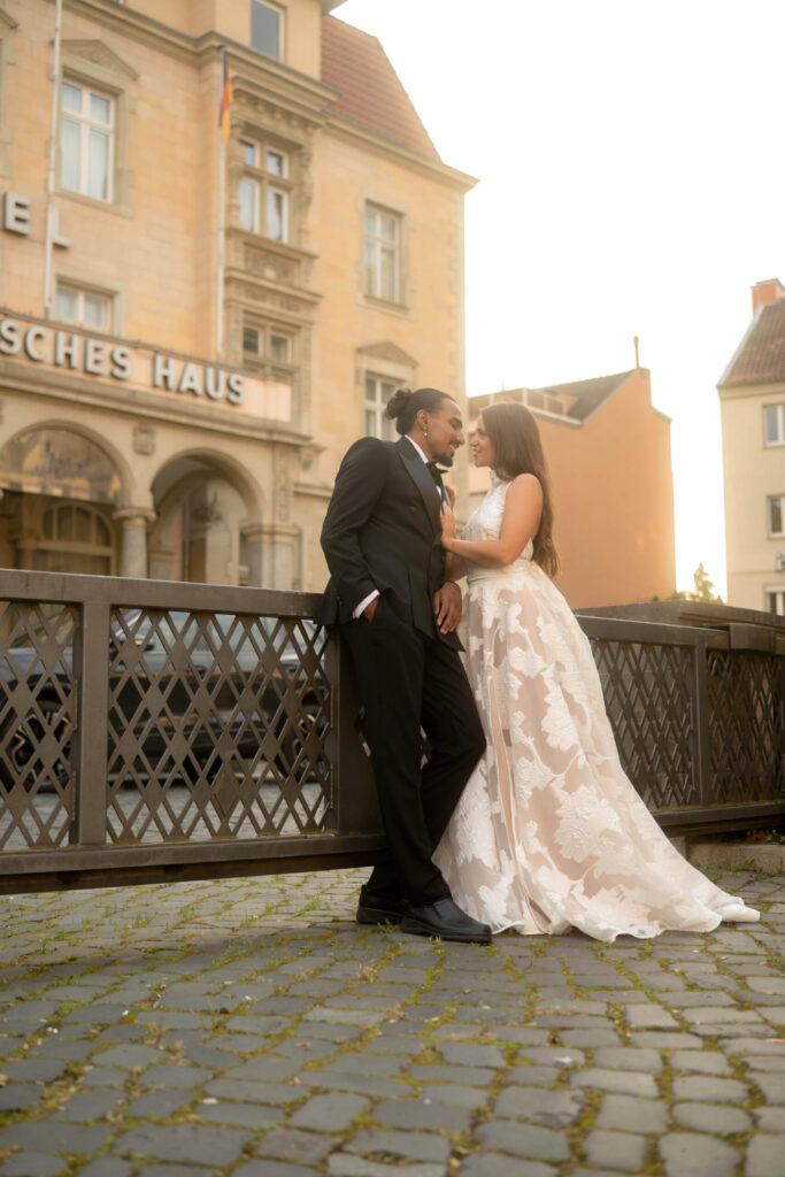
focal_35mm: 39
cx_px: 392
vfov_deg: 49.5
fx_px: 1275
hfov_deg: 34.2
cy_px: 588
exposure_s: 1/500
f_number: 2.1
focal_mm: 39
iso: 200
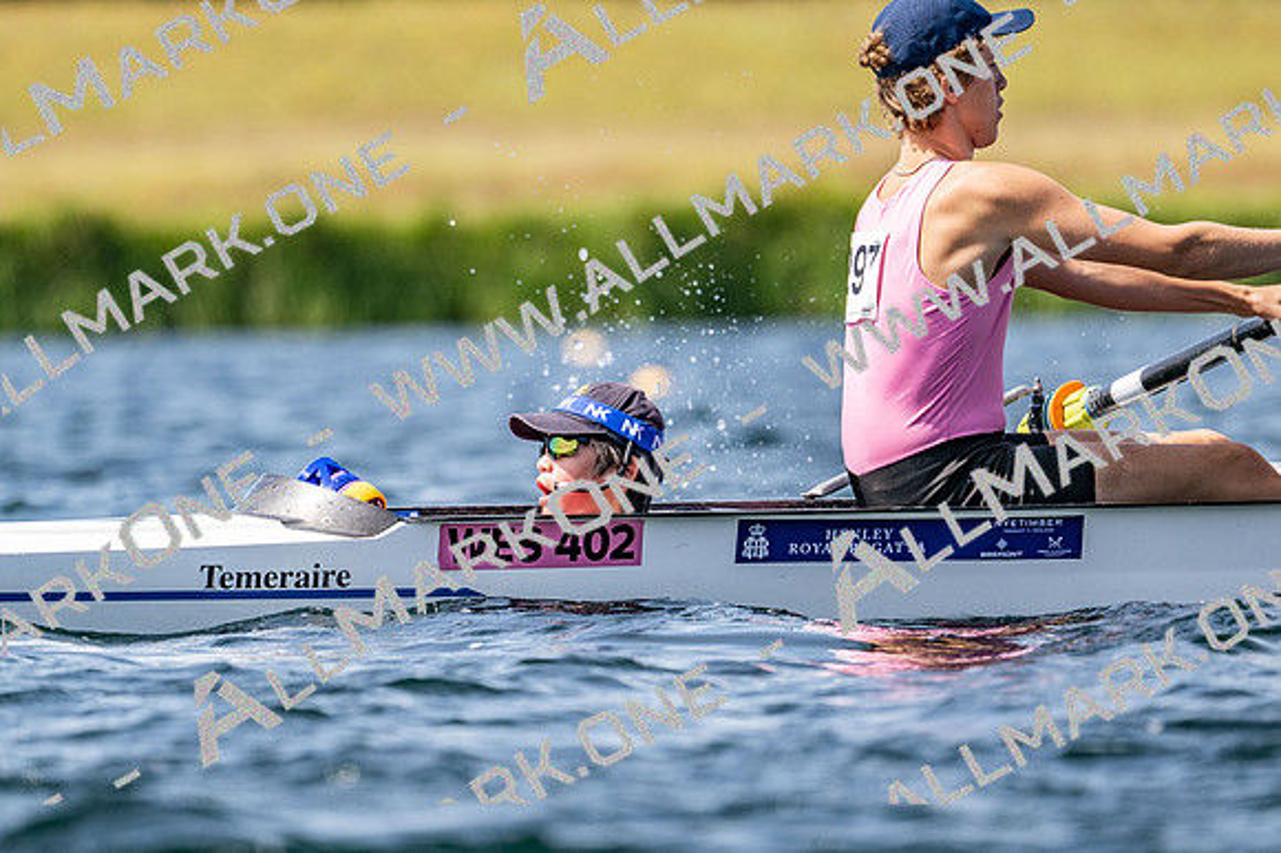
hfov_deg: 3.4
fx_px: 21337
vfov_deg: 2.3
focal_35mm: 600
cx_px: 640
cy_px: 426
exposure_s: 1/2500
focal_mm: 400
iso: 250
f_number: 4.5
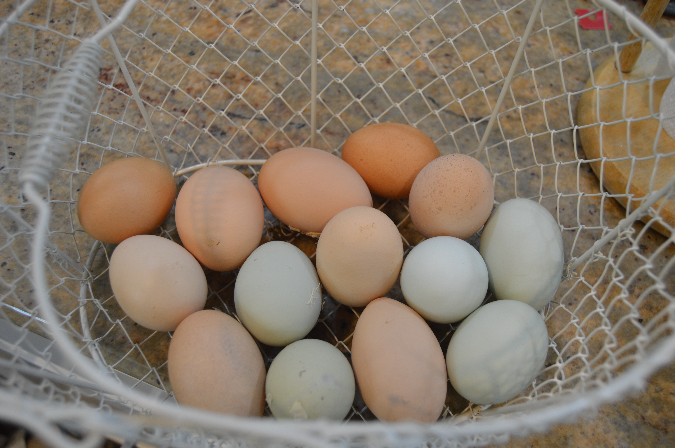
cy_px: 224
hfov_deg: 57.3
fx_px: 618
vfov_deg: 39.9
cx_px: 338
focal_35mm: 33
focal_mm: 22
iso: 400
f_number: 3.5
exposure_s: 1/60
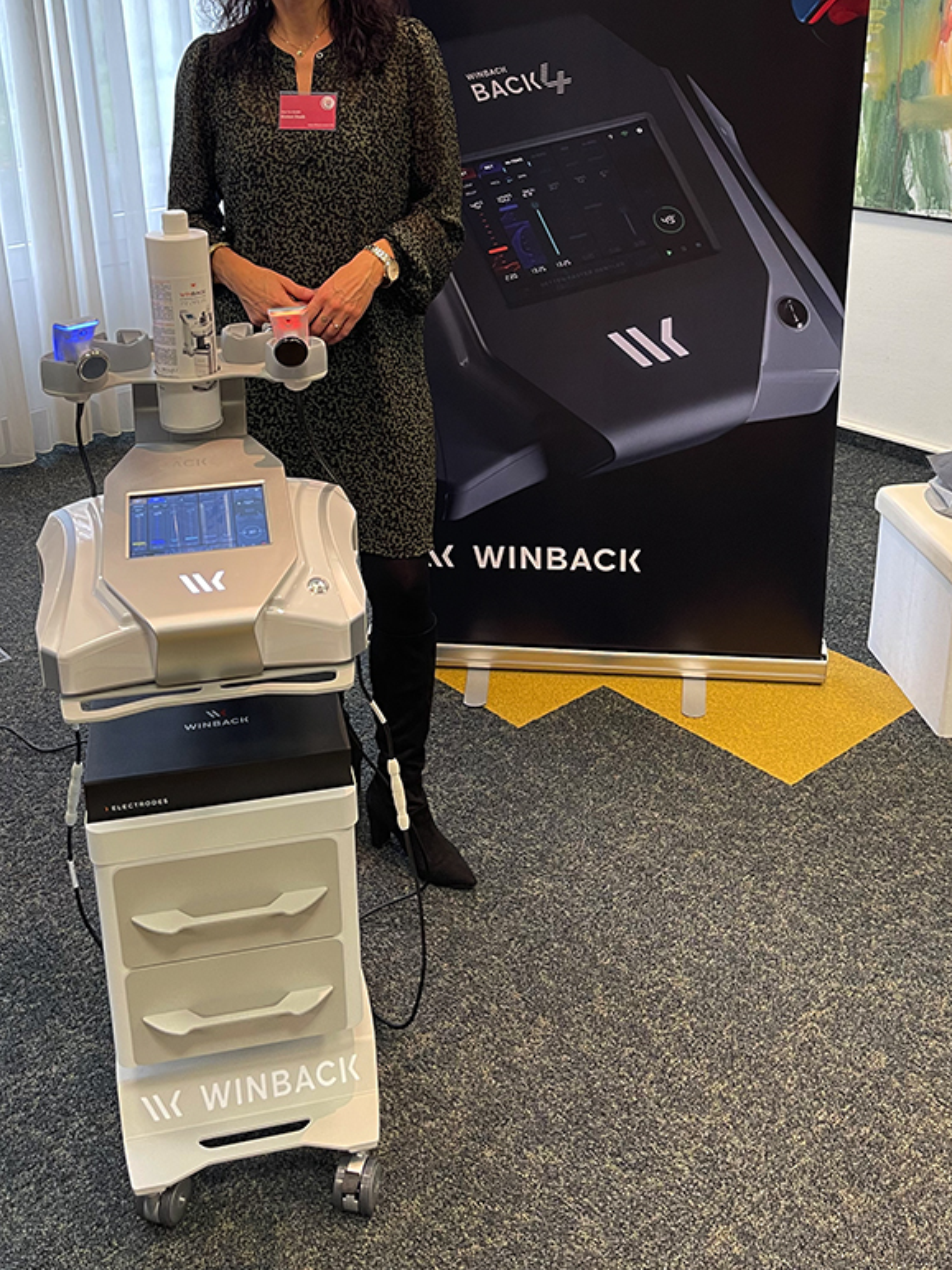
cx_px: 469
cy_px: 414
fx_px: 1320
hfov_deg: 39.6
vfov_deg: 50.4
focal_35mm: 36
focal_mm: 5.1
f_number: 1.6
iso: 125
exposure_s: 1/50
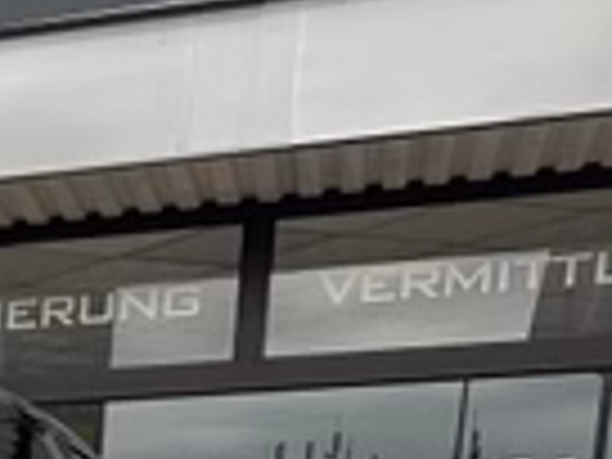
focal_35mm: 113
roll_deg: -1.3
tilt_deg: -8.7
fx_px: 1998
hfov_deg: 13.6
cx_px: -770
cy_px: 1053
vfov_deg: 11.2
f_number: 1.78
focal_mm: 6.86
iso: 80
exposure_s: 1/2732
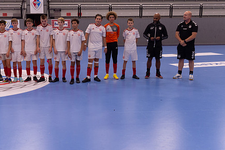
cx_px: 79
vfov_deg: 31.1
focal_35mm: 43
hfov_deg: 44.9
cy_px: 66
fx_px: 268
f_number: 3.2
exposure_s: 1/320
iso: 1600
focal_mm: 32
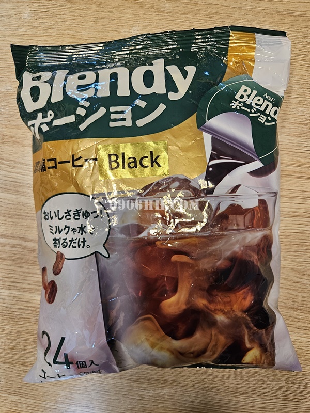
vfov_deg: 73.9
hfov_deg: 58.9
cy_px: 206
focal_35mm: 23
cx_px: 155
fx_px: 275
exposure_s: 1/120
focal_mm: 5.4
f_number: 1.8
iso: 125
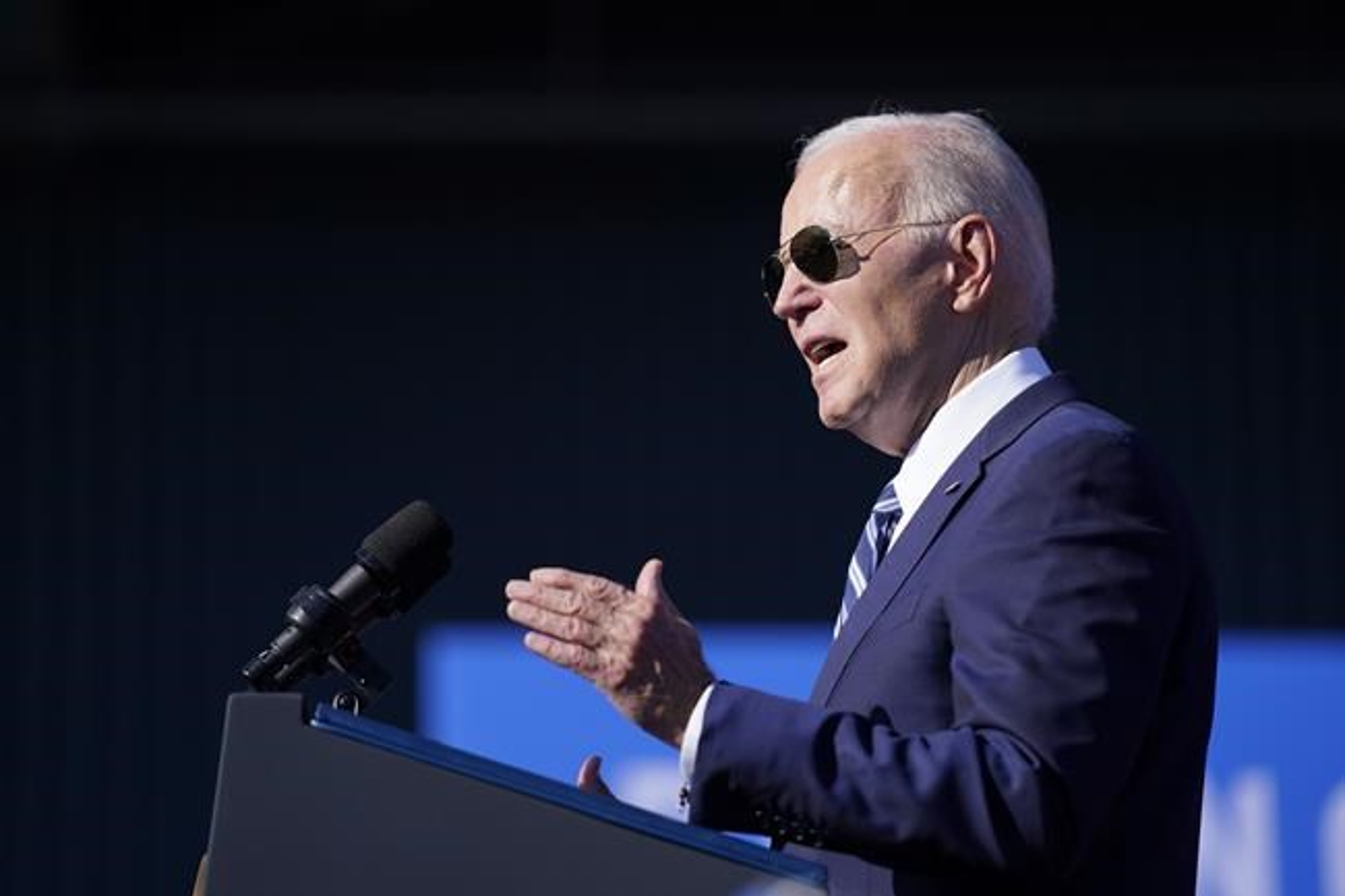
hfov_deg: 10.3
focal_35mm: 200
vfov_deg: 6.9
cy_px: 448
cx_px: 672
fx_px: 7470
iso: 200
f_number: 2.8
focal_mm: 200
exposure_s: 1/5000
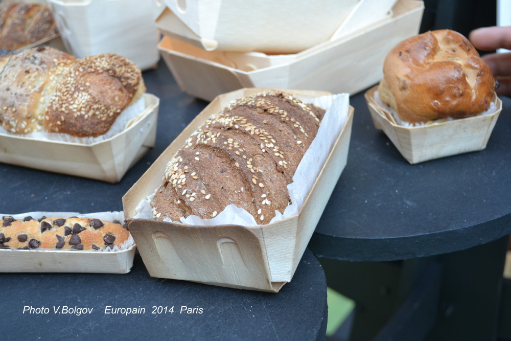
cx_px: 256
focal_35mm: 48
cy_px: 170
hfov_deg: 41.1
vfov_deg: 28.1
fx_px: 681
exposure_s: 1/60
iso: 400
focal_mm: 32
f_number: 4.8
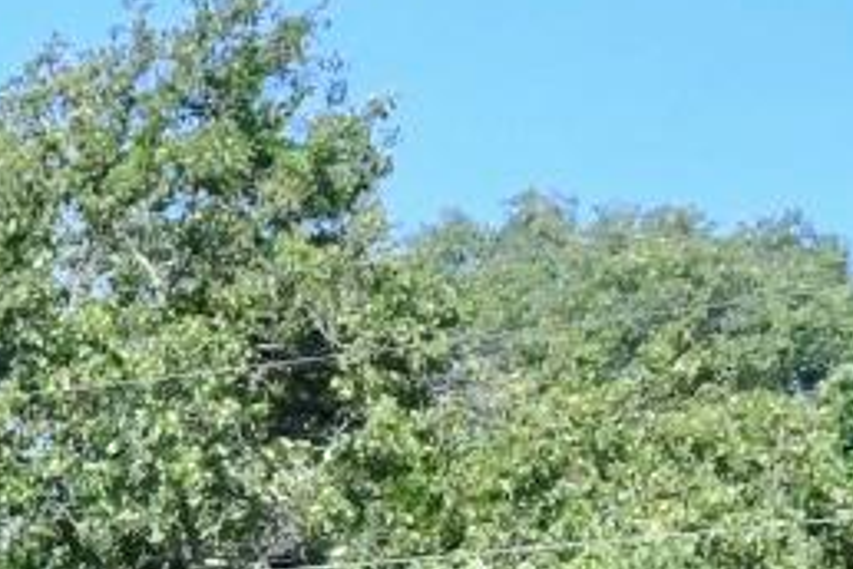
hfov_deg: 7.2
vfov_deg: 5.3
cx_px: -1766
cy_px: 1426
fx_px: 5947
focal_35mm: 251
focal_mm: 27
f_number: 18
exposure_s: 1/800
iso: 5000
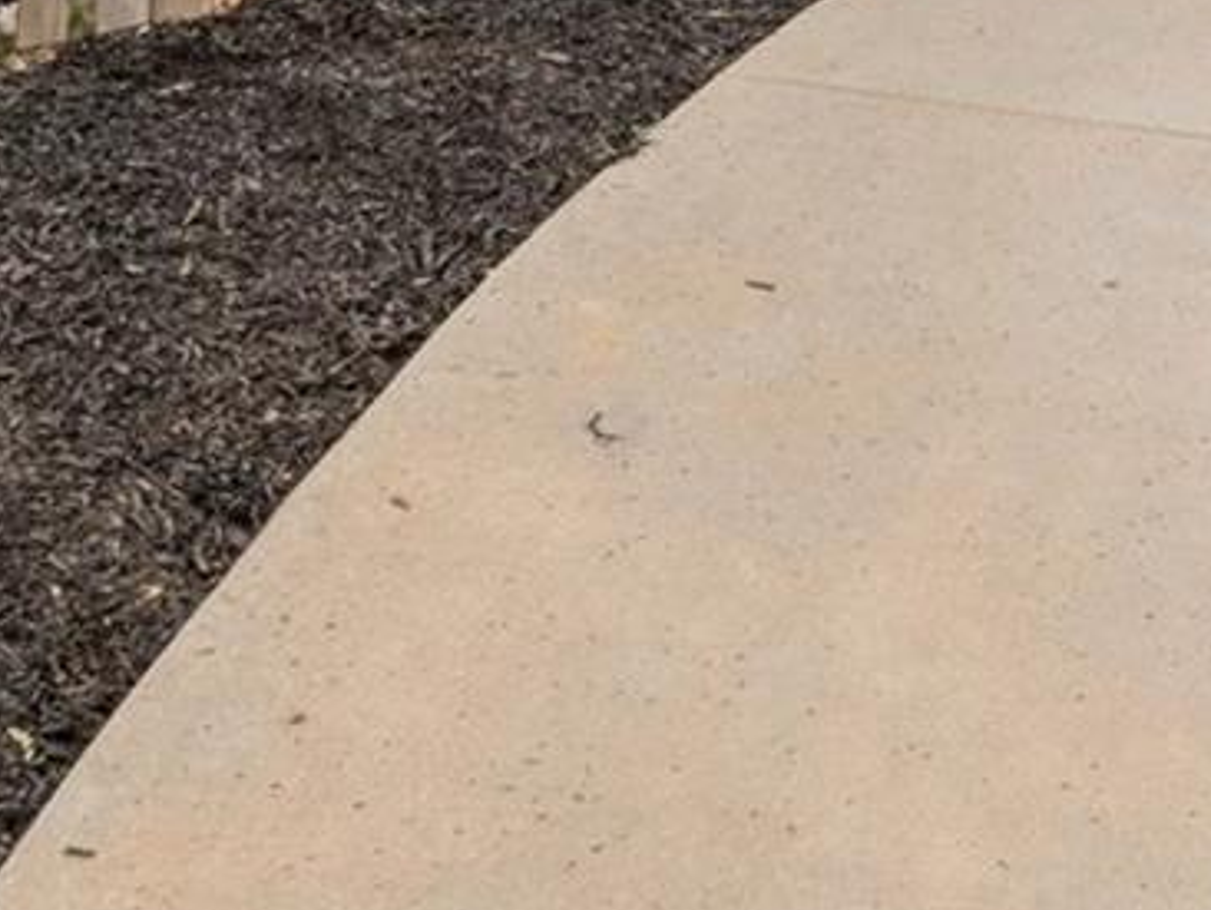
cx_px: 1089
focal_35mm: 63
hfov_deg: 29.4
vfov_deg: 20.4
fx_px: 2205
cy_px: -397
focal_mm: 10
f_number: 8
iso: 400
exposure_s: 1/200
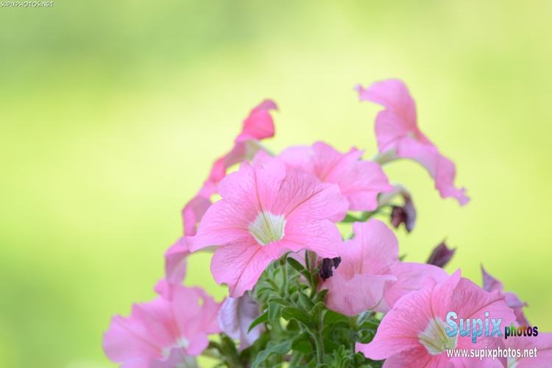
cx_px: 276
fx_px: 6899
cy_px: 184
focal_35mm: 450
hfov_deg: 4.6
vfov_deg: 3.1
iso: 400
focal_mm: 300
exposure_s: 1/160
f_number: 5.6
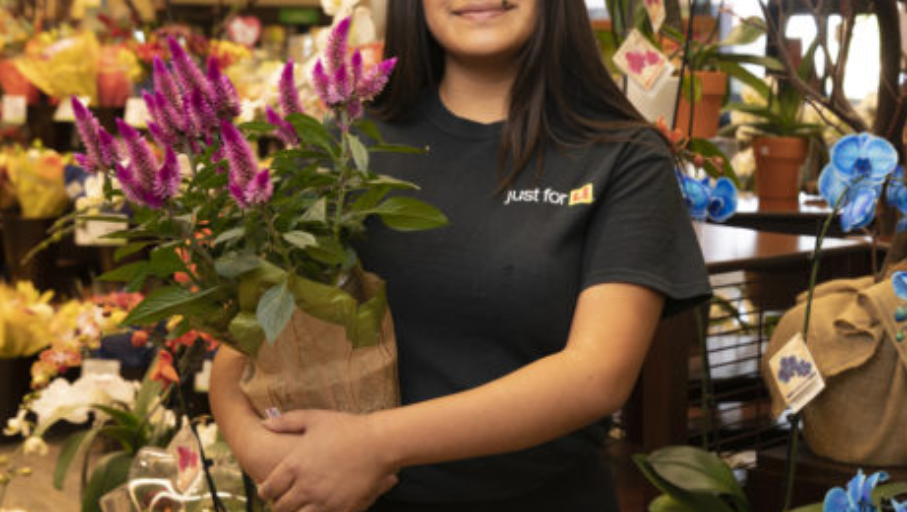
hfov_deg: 30.3
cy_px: 252
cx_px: 706
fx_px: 1636
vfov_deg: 17.8
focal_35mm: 68
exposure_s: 1/25
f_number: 5
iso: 400
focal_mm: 39
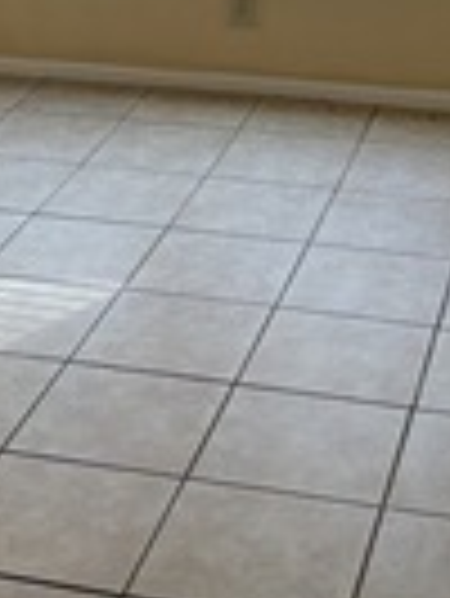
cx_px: 207
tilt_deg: -11.9
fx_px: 1627
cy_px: -90
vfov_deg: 19.8
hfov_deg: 15.7
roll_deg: +0.6
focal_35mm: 94
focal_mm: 5.96
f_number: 1.6
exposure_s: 1/174
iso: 40
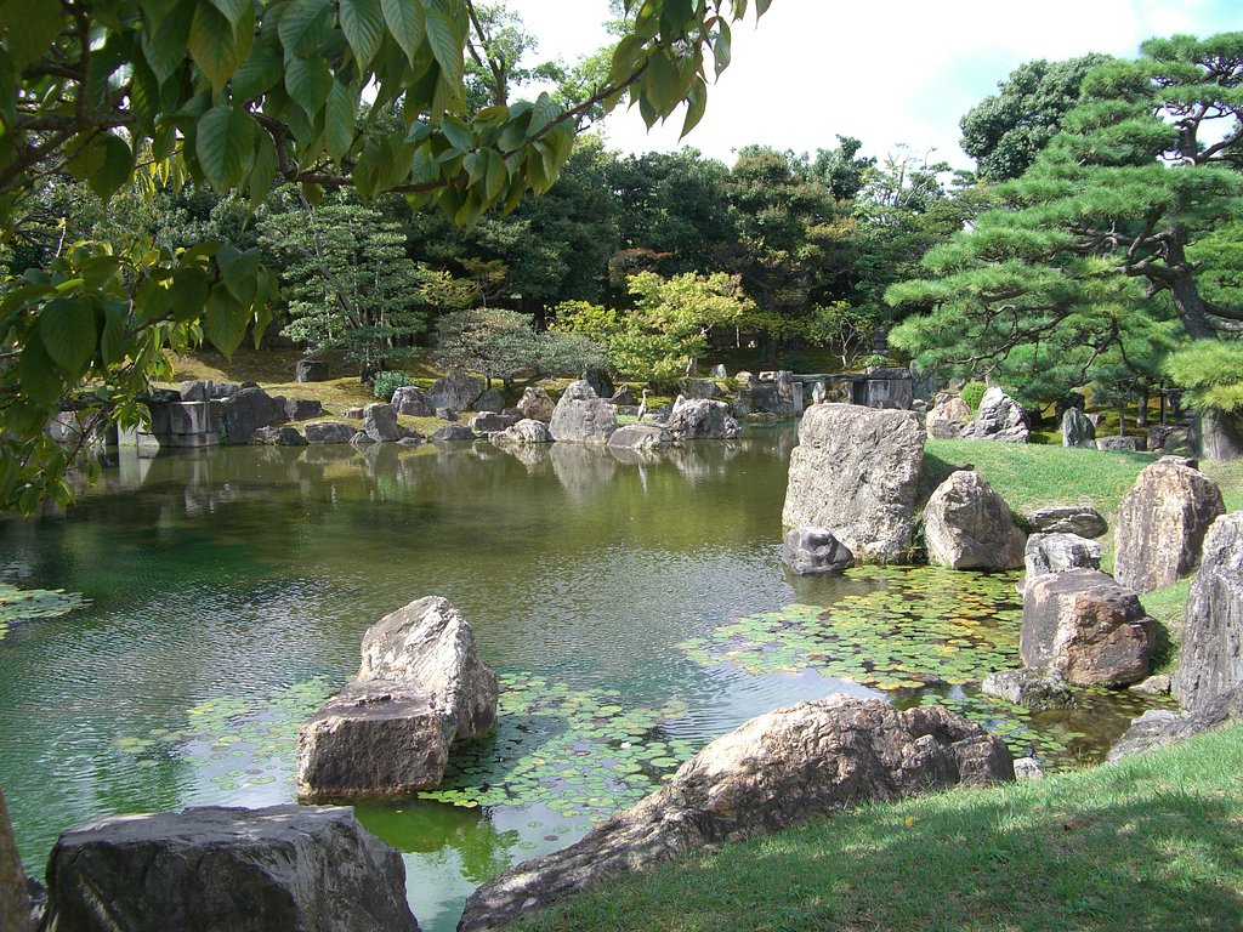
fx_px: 1365
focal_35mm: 38
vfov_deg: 37.7
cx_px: 622
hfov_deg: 49.0
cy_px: 466
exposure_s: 1/400
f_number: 2.8
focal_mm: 7.9
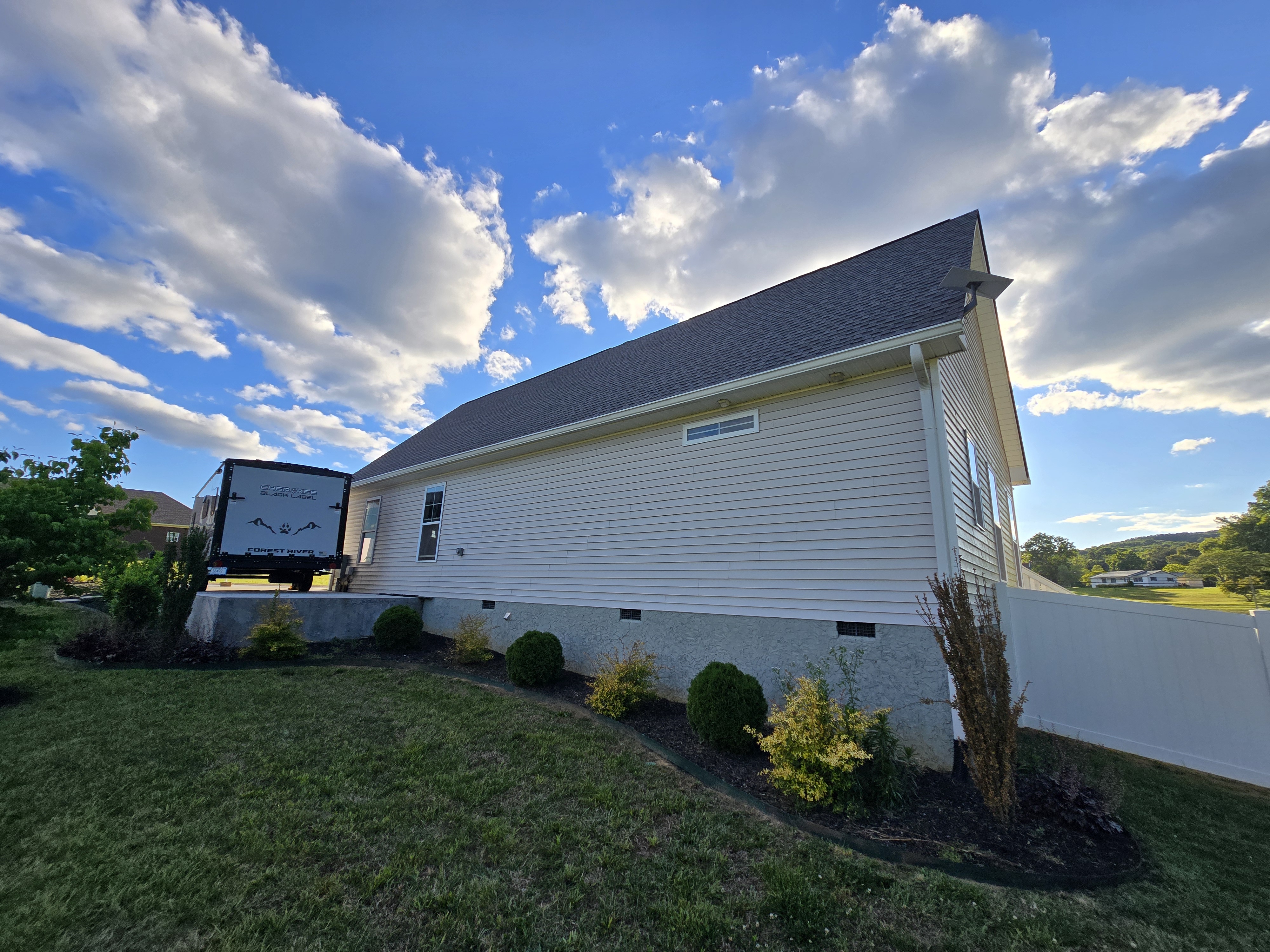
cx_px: 635
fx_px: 477
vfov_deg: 89.9
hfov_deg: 106.2
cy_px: 476
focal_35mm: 13
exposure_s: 1/1563
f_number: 2.2
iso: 50
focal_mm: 2.2
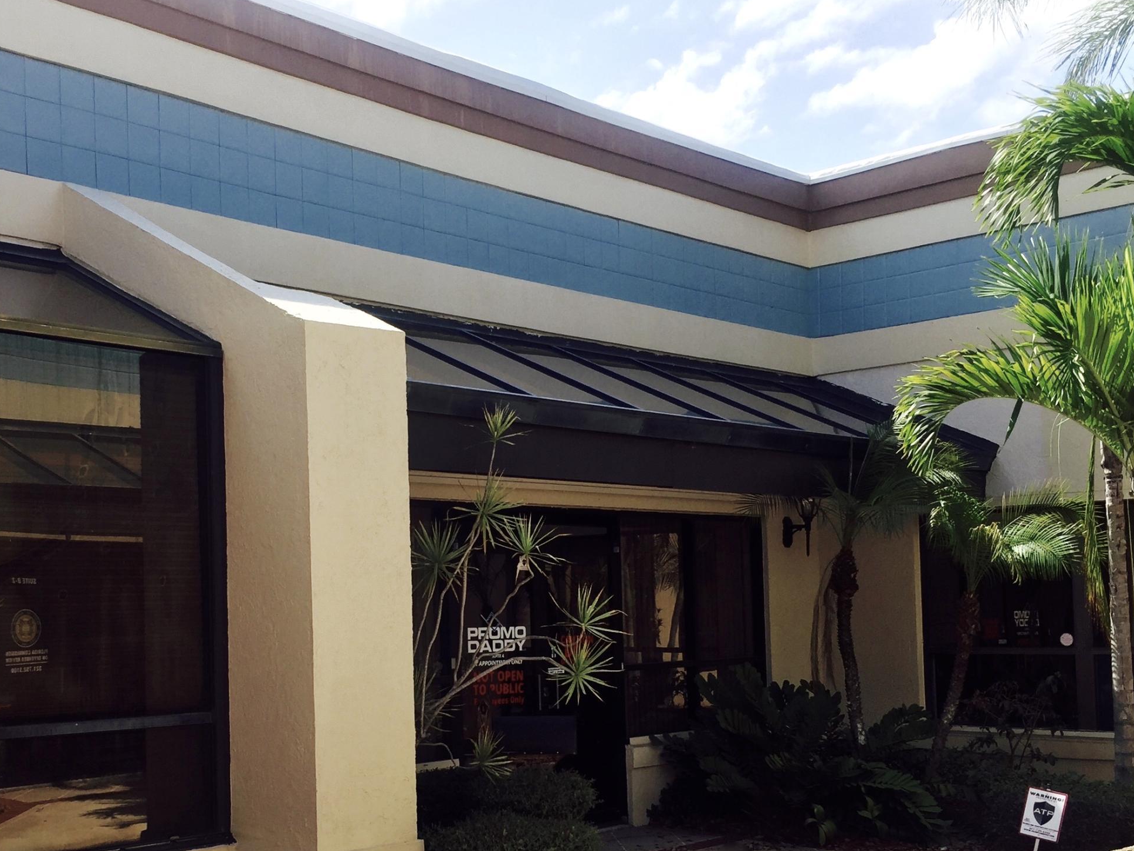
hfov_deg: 41.8
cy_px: 545
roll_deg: +0.6
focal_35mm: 45
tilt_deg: +2.6
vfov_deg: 32.0
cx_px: 431
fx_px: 1474
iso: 32
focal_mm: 4.15
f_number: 2.2
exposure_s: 1/1163
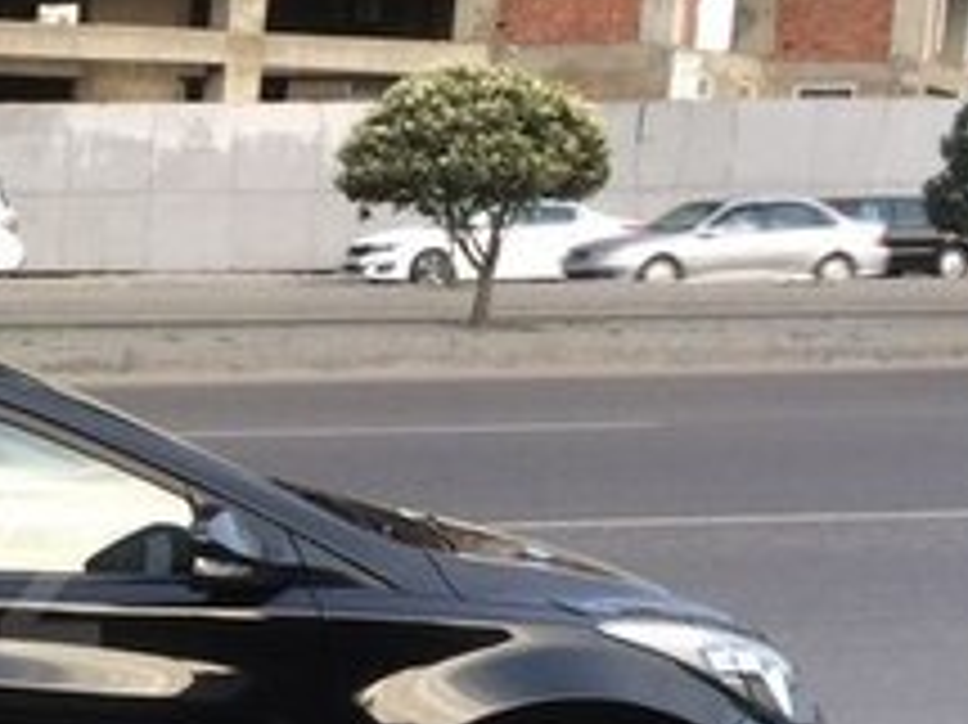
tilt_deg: -8.6
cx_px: -360
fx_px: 2487
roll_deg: -1.6
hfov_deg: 19.9
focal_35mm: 89
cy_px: 582
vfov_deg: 16.5
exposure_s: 1/100
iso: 40
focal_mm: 4.15
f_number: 2.2
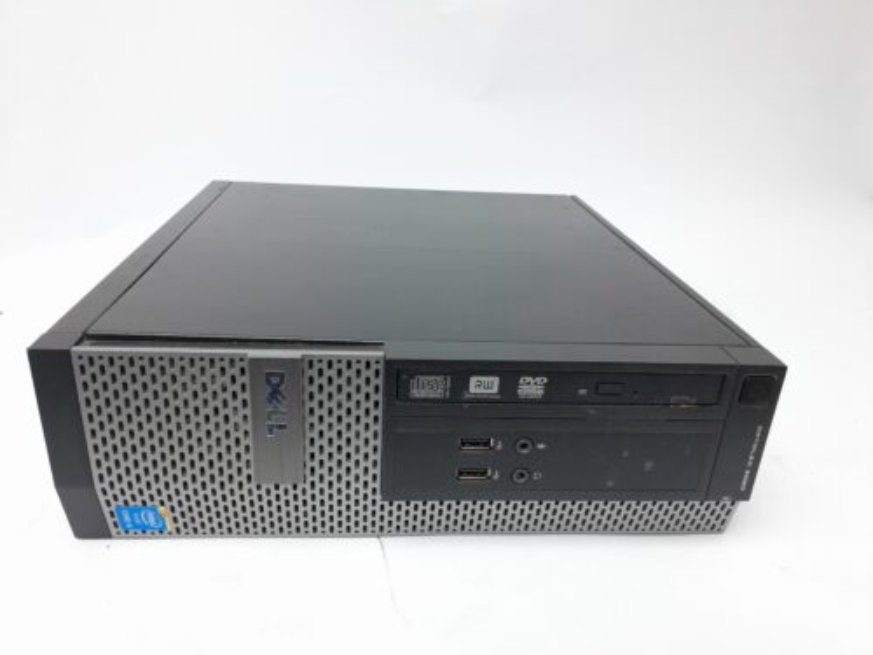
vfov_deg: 53.1
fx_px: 656
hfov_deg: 67.3
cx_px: 436
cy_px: 328
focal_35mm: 26
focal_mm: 3.98
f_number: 1.8
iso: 80
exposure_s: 1/60
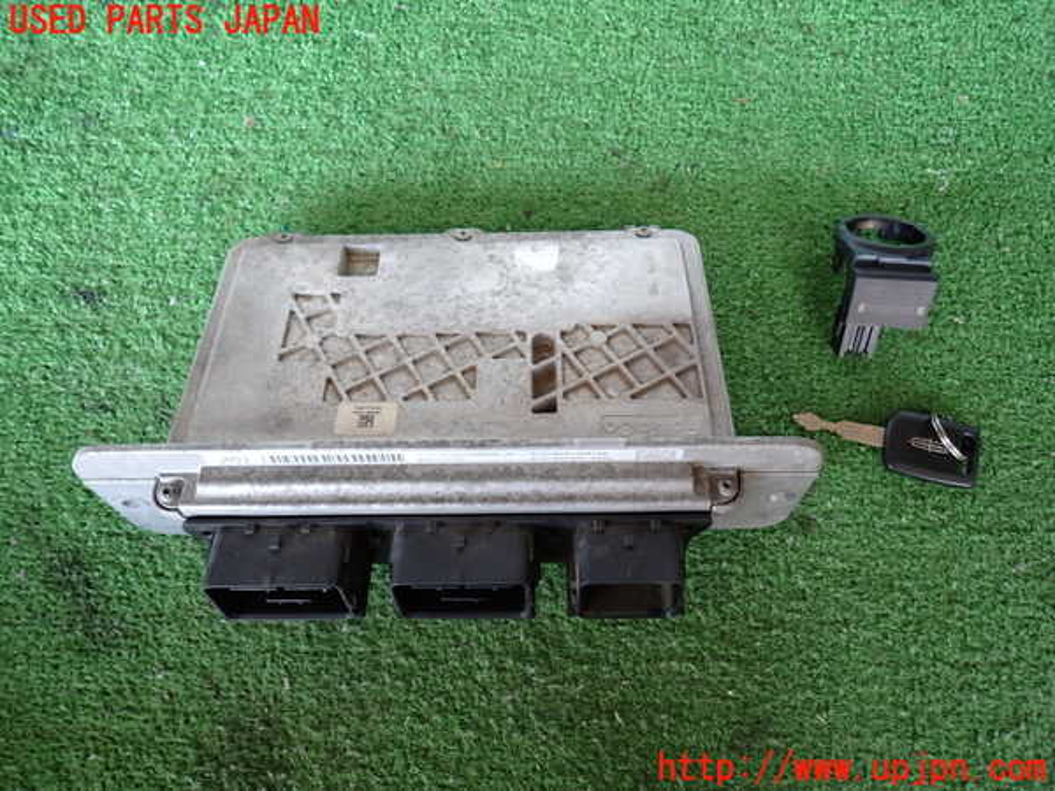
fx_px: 762
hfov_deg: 69.4
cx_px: 528
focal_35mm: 25
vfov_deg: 54.9
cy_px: 396
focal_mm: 4.5
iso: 200
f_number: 2
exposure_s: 1/60
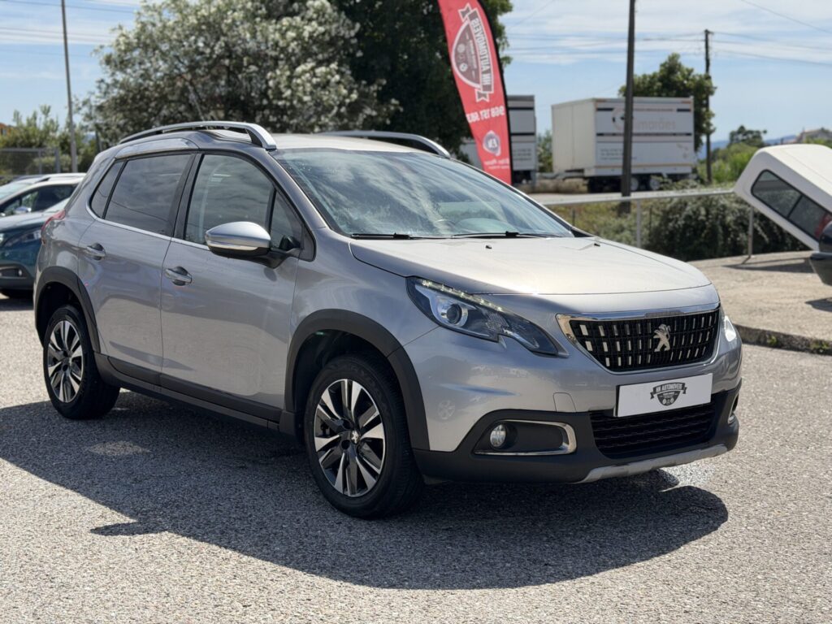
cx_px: 416
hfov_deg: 39.7
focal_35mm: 48
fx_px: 1154
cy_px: 312
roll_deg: +0.9
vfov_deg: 30.3
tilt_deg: -7.8
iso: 100
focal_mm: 6.76
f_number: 1.78
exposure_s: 1/4098
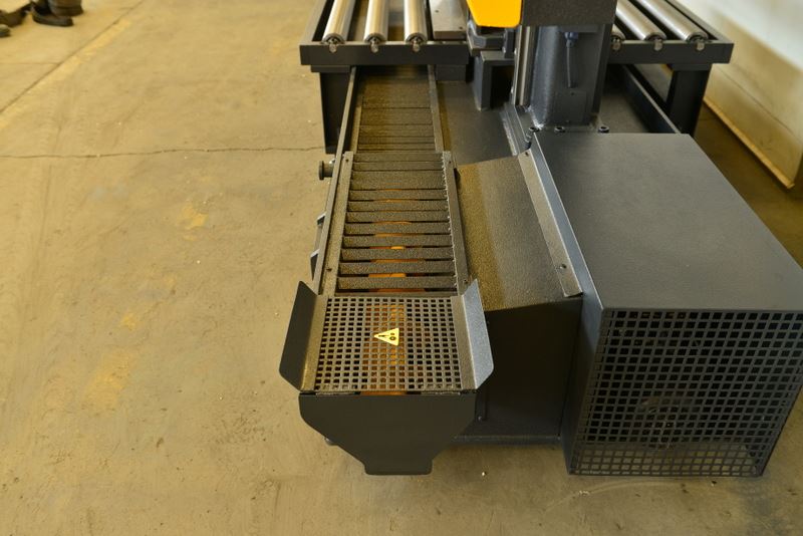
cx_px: 402
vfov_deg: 41.1
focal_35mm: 32
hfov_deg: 58.7
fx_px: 714
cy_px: 268
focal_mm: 32
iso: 400
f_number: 4
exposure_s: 1/60
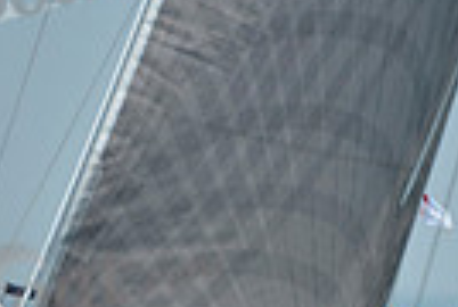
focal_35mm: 2591
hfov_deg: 0.8
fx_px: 33037
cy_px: 445
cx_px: 400
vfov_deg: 0.5
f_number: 4
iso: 200
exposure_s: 1/3200
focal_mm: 600
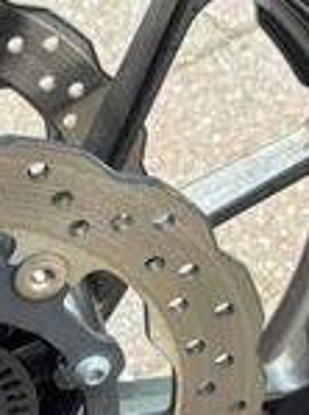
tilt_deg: -51.2
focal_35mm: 112
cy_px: 223
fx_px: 1339
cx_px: -167
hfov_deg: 12.5
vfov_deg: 17.6
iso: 125
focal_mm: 5.96
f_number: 1.6
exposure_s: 1/87
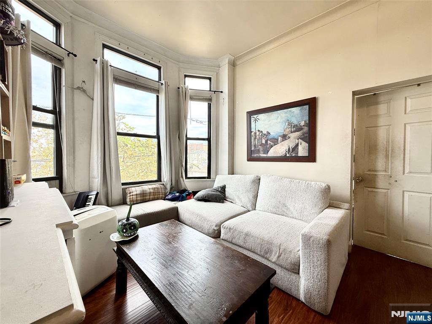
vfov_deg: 85.7
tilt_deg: -0.3
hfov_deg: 102.1
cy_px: 162
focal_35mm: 14
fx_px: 175
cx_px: 216
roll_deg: +0.1
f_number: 2.2
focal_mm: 2.22
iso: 80
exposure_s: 1/120
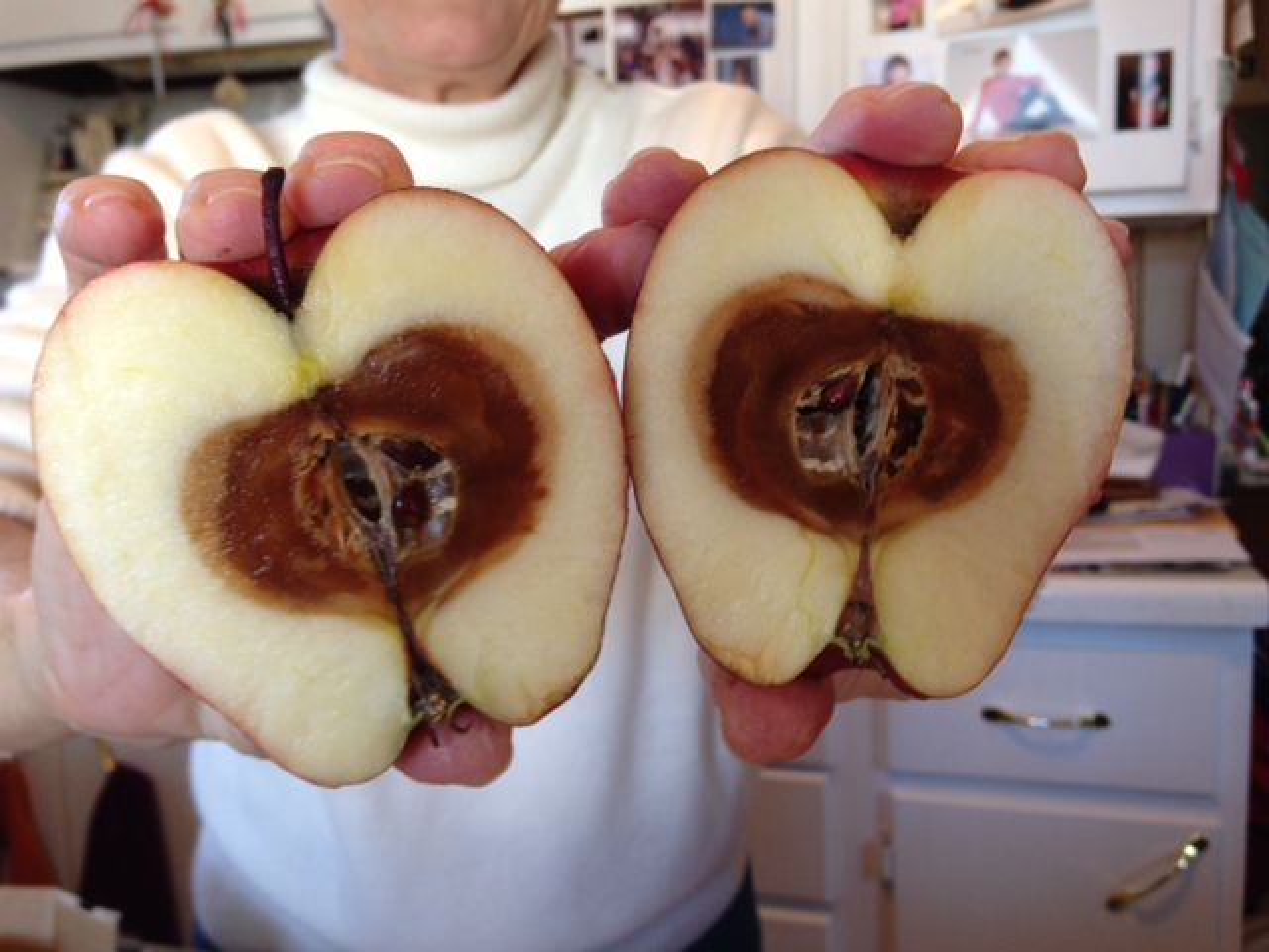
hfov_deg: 55.4
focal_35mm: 33
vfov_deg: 42.9
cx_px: 634
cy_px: 476
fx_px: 1210
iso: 50
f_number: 2.4
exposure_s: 1/20
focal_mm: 4.12
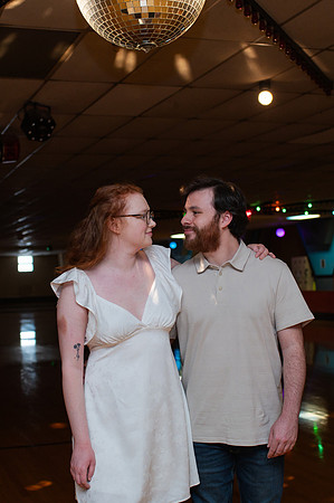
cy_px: 252
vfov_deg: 37.8
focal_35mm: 53
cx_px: 133
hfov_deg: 25.6
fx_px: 733
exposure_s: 1/200
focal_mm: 35
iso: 1000
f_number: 3.2
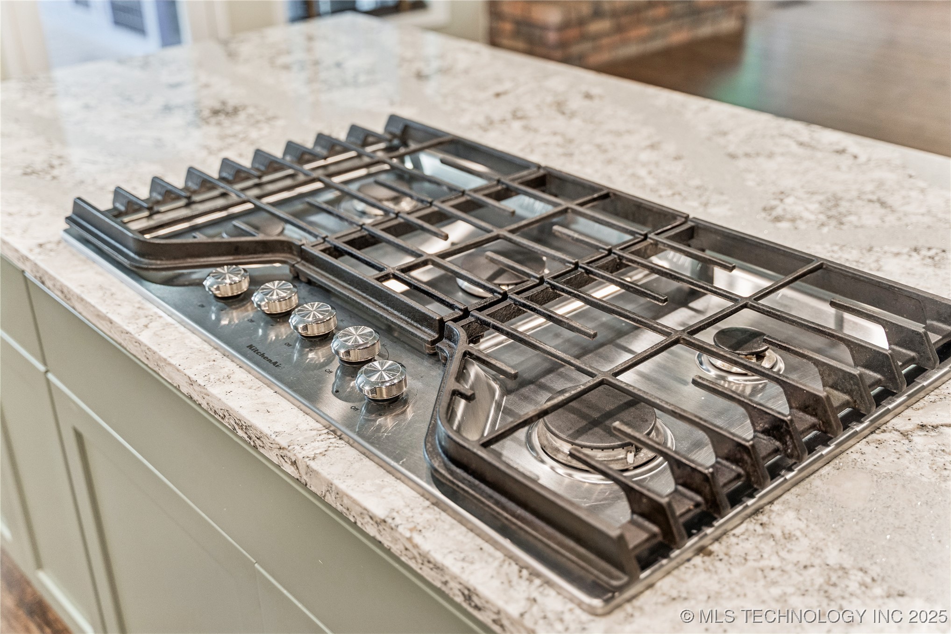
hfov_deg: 48.5
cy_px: 317
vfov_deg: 33.4
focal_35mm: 40
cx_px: 476
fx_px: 1057
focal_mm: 40
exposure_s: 1/50
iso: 800
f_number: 2.8
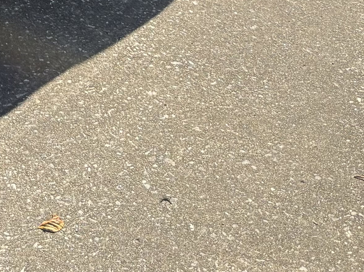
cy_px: -348
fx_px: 1220
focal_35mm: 116
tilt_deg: -9.1
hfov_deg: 15.7
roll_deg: +0.4
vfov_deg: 11.0
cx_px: -179
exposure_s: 1/1653
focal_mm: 6.76
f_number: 1.78
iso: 100
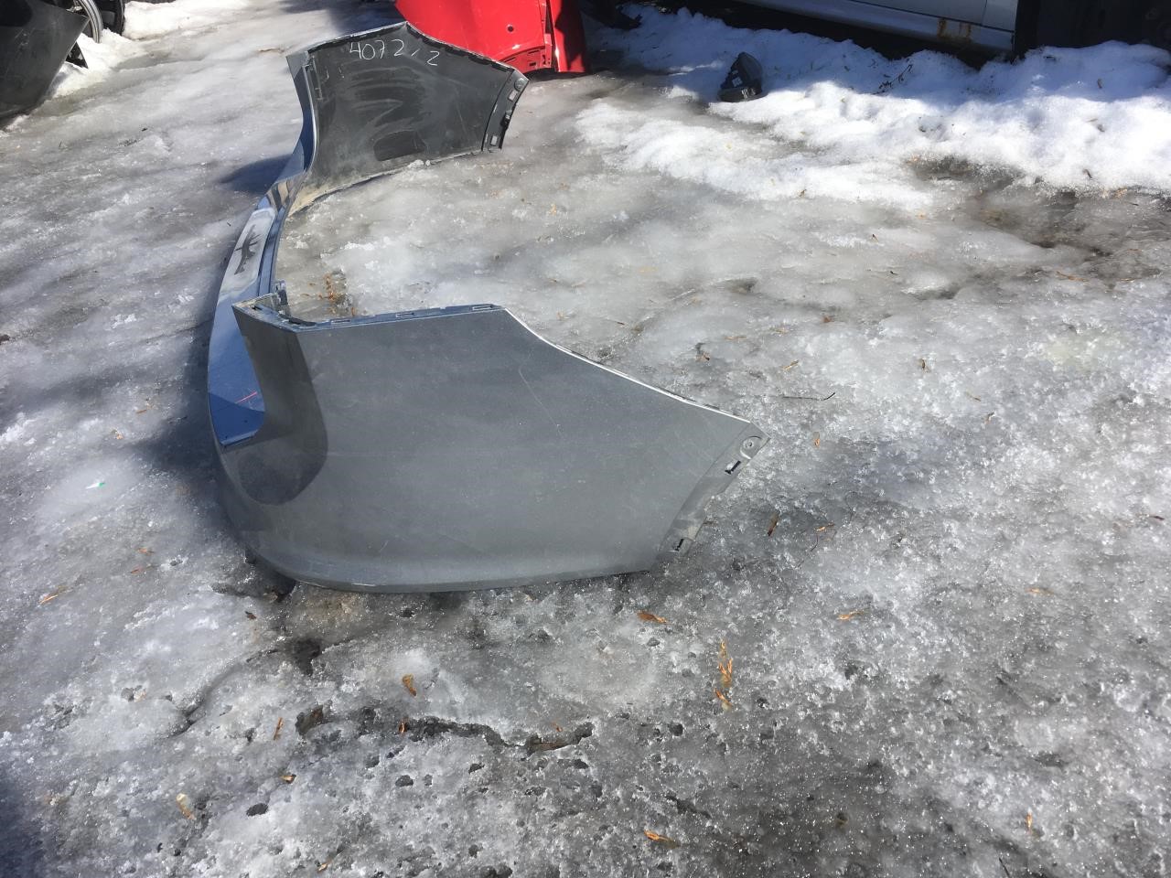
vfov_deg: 48.2
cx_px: 586
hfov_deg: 61.7
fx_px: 981
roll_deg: +8.8
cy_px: 439
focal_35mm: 29
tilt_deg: -31.3
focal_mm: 4.15
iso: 25
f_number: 2.2
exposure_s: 1/1789
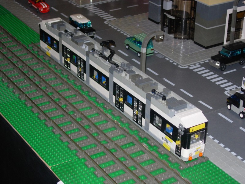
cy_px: 92
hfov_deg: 23.8
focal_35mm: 82
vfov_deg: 18.0
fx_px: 580
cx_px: 122
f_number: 4
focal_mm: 17
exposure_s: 1/64
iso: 79
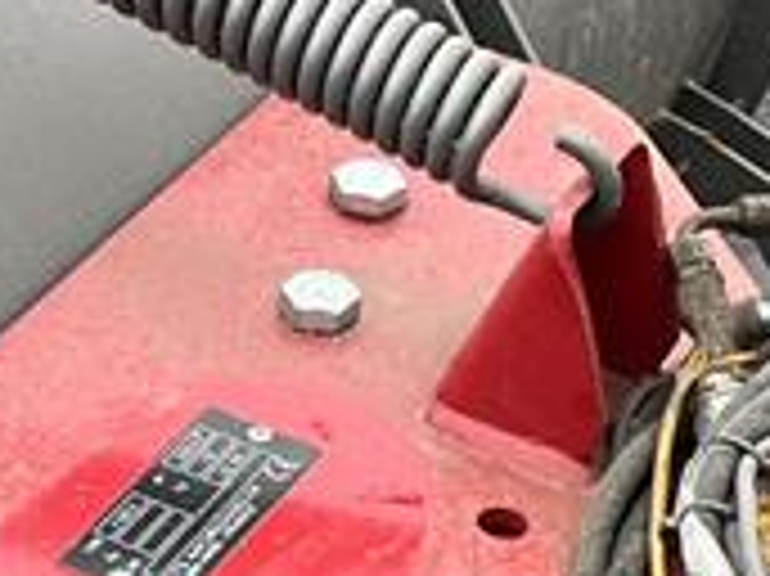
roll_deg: -1.4
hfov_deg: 12.6
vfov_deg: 9.5
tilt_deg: -35.7
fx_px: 3468
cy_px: 423
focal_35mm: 156
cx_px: 221
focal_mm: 5.1
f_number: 1.6
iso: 50
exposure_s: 1/409
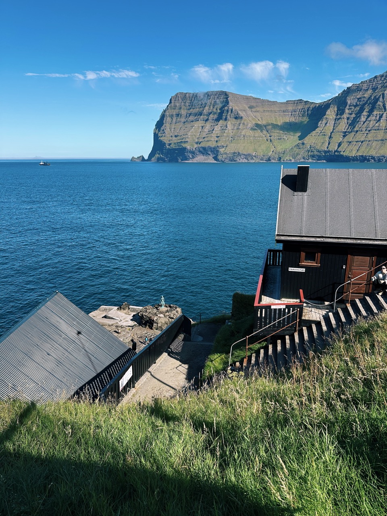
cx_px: 194
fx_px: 358
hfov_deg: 56.8
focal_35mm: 24
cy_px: 258
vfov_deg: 71.6
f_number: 1.78
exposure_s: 1/3356
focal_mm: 6.86
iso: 80
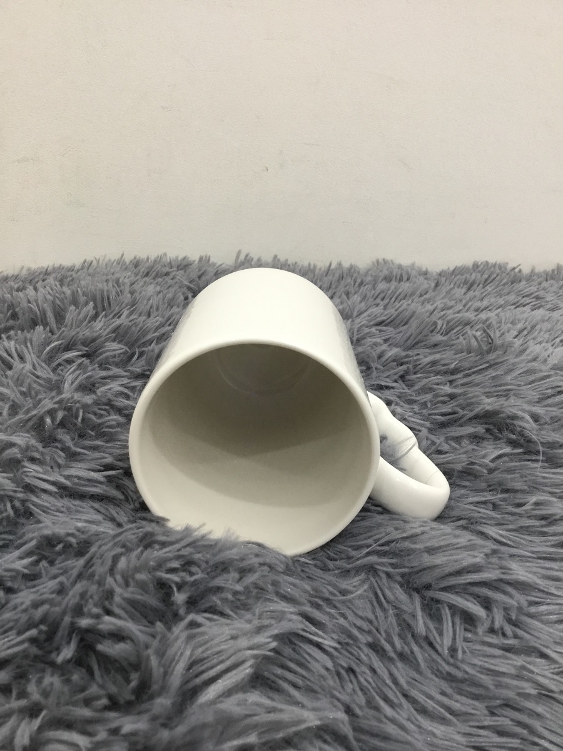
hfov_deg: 45.4
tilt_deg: -22.6
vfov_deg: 58.4
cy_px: 376
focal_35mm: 31
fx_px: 672
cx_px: 282
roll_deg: +1.0
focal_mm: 3.3
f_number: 2.4
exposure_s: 1/33
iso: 125
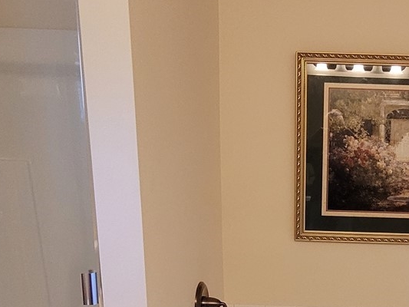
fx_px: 461
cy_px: 257
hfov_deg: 44.7
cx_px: 345
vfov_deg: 35.3
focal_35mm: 39
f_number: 2.2
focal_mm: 1.74
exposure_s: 1/60
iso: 400
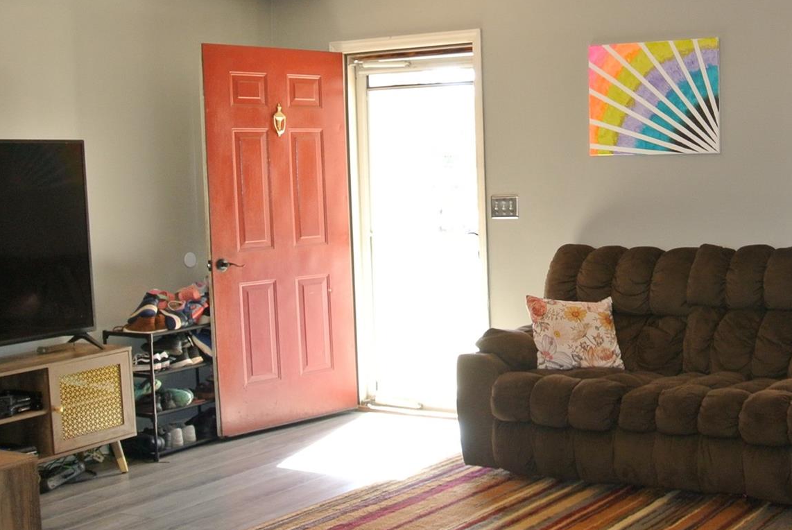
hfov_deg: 36.9
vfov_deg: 26.0
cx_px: 631
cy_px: 250
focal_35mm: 52
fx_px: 1145
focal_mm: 11
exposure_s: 1/60
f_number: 3.5
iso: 400
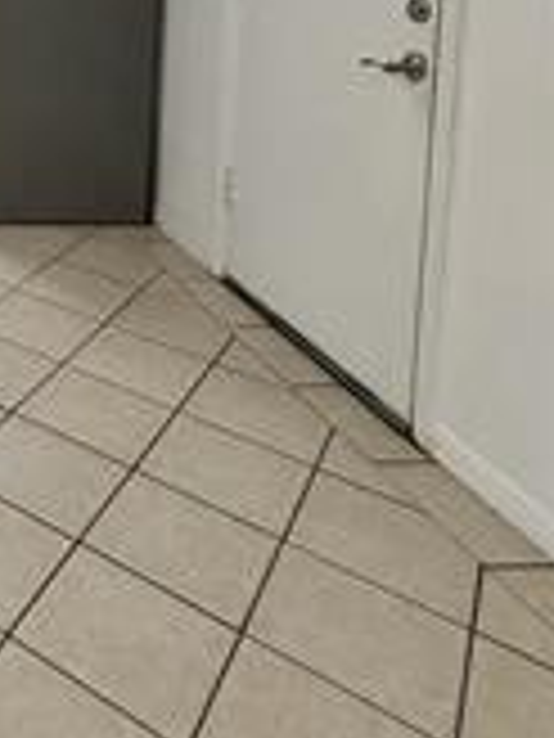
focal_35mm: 41
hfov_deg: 26.7
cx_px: -248
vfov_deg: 38.8
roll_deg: +0.0
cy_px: -50
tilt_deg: -5.2
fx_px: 875
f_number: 2.2
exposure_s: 1/60
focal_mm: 2.22
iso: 200
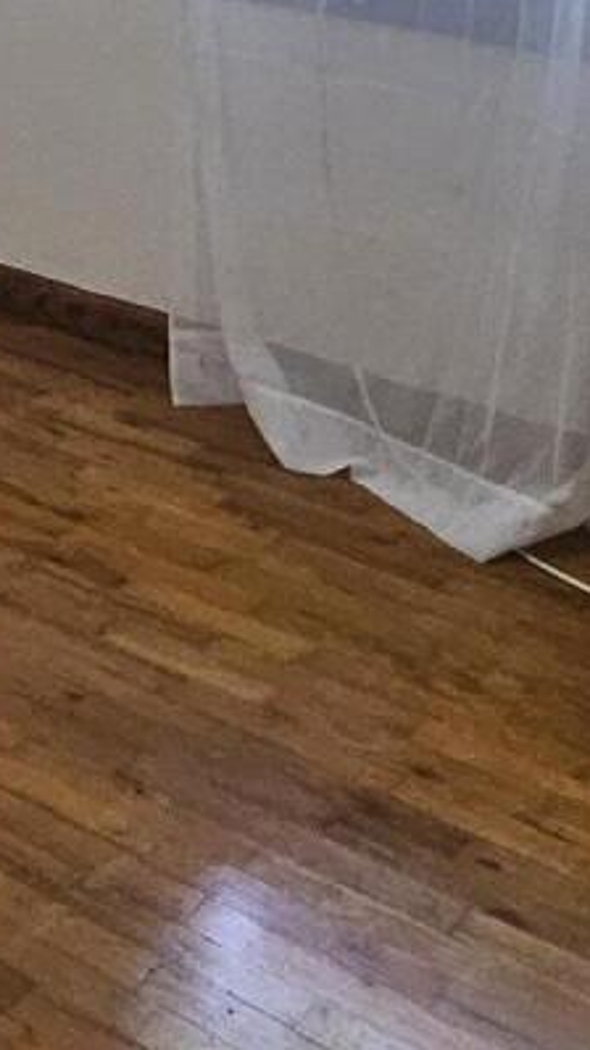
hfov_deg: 16.1
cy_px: -105
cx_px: -163
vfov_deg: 27.3
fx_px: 1978
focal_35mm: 71
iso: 400
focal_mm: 1.74
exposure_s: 1/60
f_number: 2.2
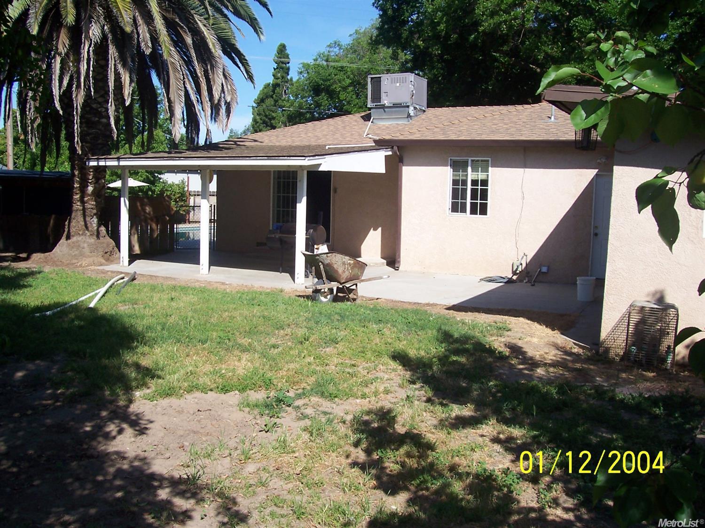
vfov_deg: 41.8
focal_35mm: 34
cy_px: 264
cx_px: 352
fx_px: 692
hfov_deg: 54.0
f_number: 5.6
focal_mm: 5.6
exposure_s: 1/350
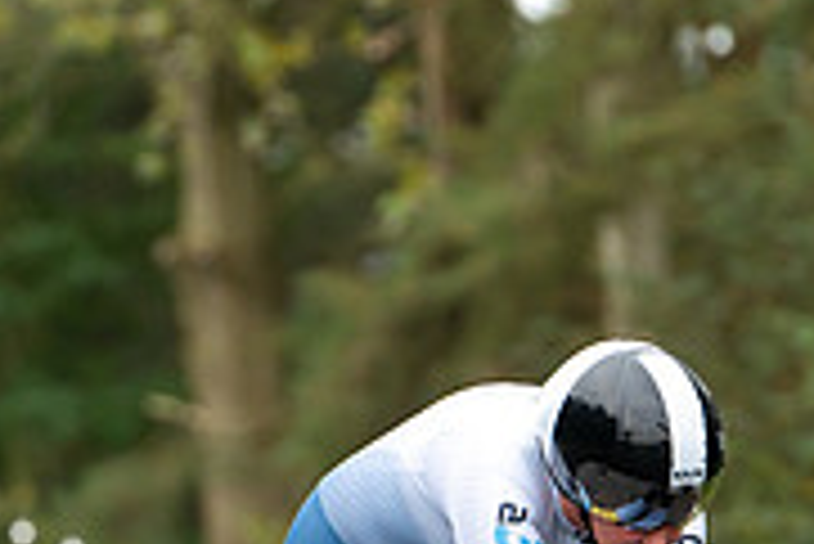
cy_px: 699
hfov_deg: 3.8
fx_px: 12333
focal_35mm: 545
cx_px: 616
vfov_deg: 2.5
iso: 1250
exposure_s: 1/1000
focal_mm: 163
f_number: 3.5
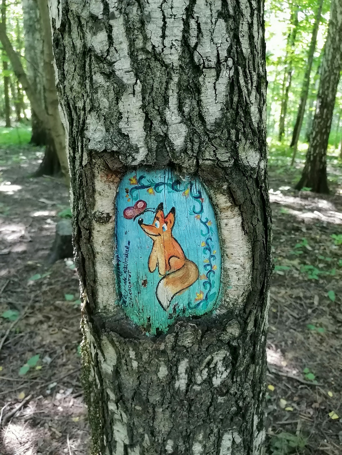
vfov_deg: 65.3
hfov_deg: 51.4
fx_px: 356
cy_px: 228
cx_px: 171
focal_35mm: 27
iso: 500
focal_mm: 5.3
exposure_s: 1/60
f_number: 1.8
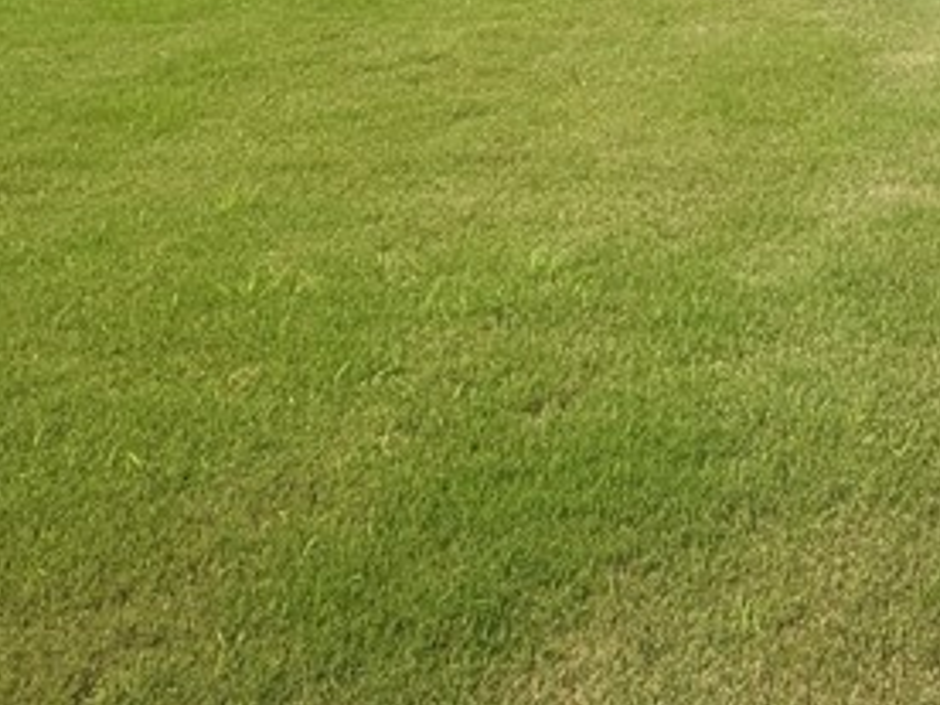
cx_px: 1022
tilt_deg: -2.3
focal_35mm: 52
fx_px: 1412
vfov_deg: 24.4
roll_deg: +0.6
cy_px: -218
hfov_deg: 32.6
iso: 25
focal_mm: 2.22
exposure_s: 1/770
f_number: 2.2
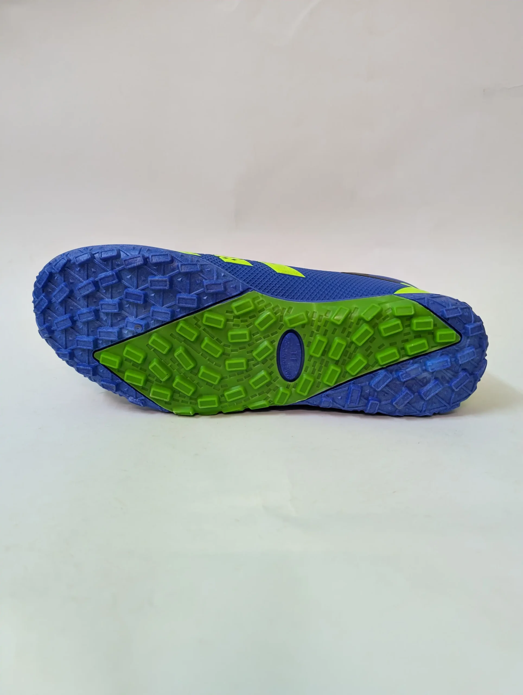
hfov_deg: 56.9
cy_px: 348
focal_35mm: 24
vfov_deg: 71.5
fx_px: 482
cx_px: 262
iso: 100
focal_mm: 6.9
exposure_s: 1/25
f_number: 1.68
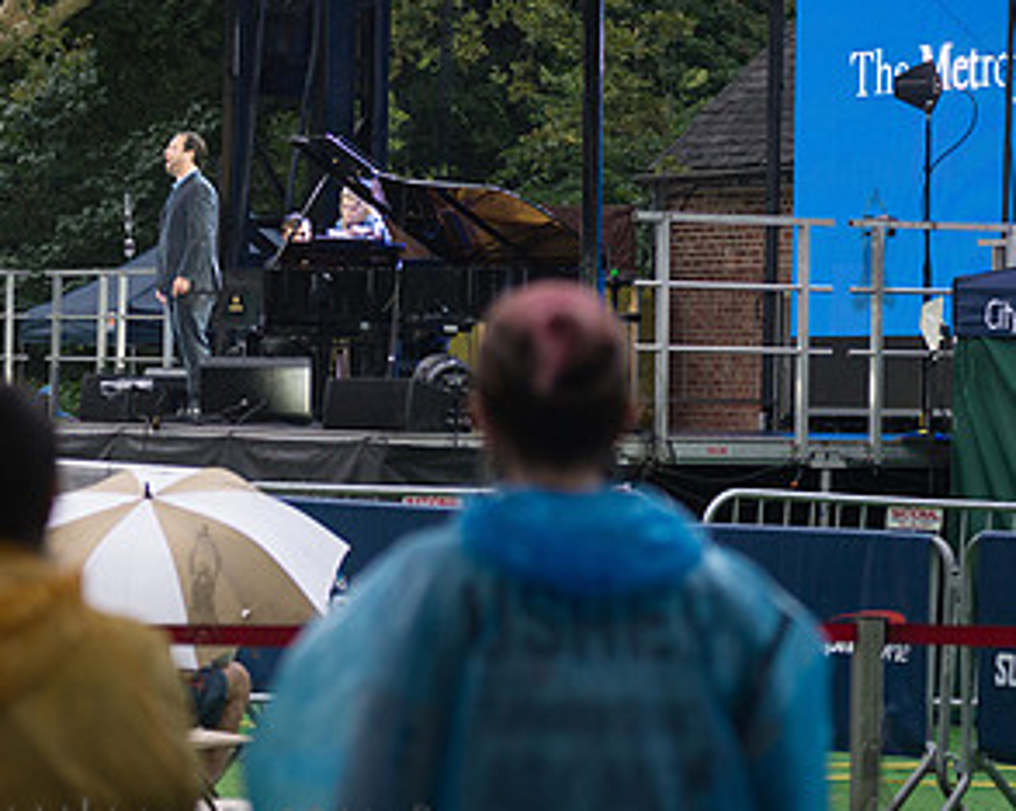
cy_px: 248
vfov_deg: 8.3
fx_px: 5589
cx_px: 201
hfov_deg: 10.4
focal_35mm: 186
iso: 1600
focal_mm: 100
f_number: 4.5
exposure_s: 1/125
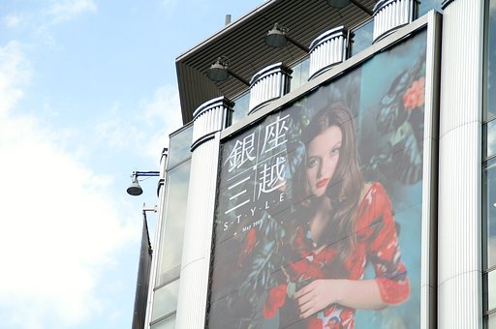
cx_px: 248
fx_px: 2064
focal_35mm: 150
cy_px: 164
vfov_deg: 9.1
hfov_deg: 13.7
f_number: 6.3
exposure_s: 1/300
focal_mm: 100
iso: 100
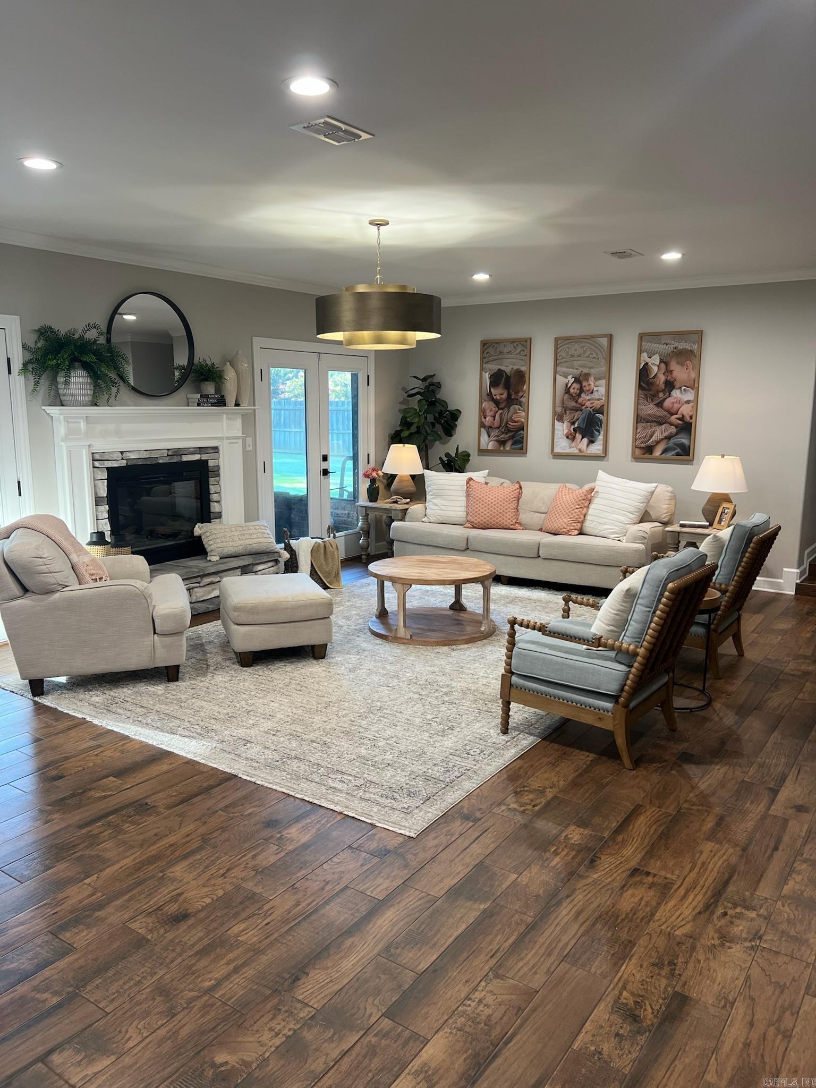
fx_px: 817
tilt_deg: -10.1
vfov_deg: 67.3
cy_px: 544
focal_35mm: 26
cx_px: 408
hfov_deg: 53.1
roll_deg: -0.2
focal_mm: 5.7
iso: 80
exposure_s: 1/60
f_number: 1.5
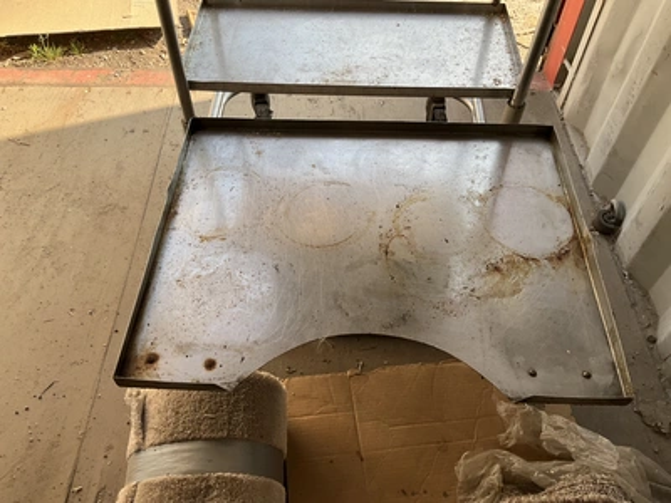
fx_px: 562
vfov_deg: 48.2
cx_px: 336
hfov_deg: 61.7
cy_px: 252
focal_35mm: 29
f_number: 1.8
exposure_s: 1/238
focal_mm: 3
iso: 20
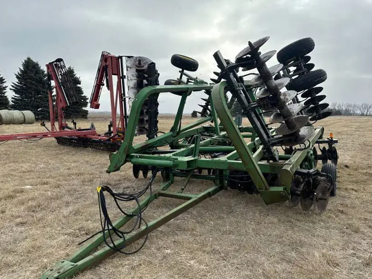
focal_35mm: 28
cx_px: 195
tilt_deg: -2.6
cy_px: 152
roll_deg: +0.1
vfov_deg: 49.7
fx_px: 301
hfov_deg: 63.4
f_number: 1.78
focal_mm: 6.86
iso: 80
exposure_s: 1/1587
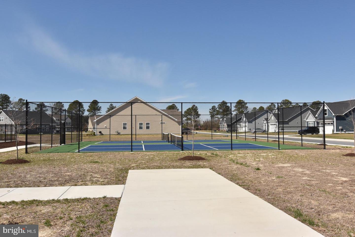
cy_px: 118
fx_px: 296
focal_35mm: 30
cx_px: 178
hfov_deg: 61.9
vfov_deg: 43.7
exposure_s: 1/1000
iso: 800
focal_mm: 20
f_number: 16
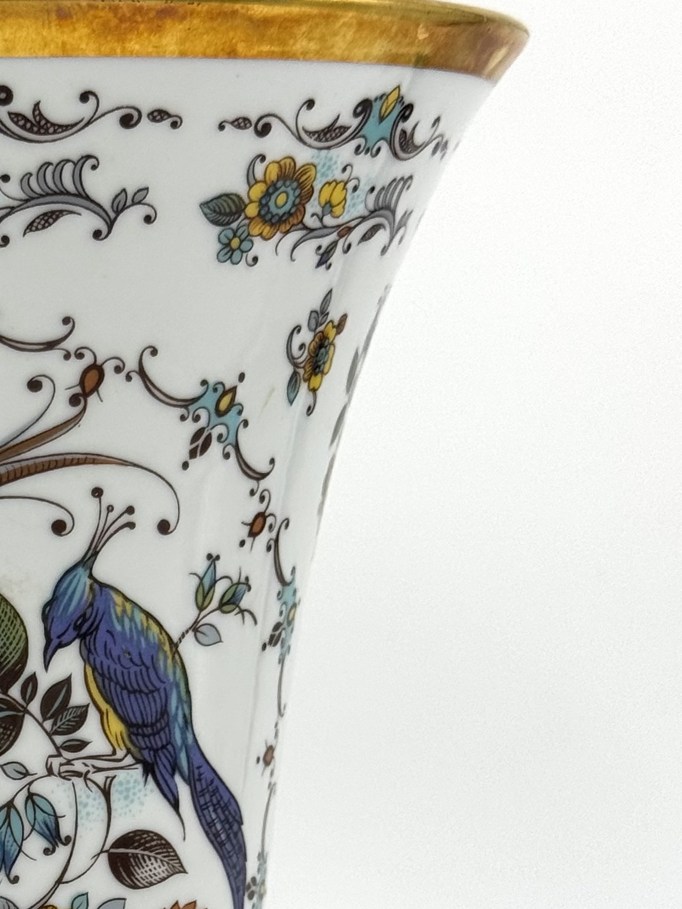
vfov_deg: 17.0
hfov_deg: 12.8
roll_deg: -0.2
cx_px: -38
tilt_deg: -9.1
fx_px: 2995
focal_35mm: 114
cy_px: 827
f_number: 1.78
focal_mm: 6.76
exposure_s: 1/913
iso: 64
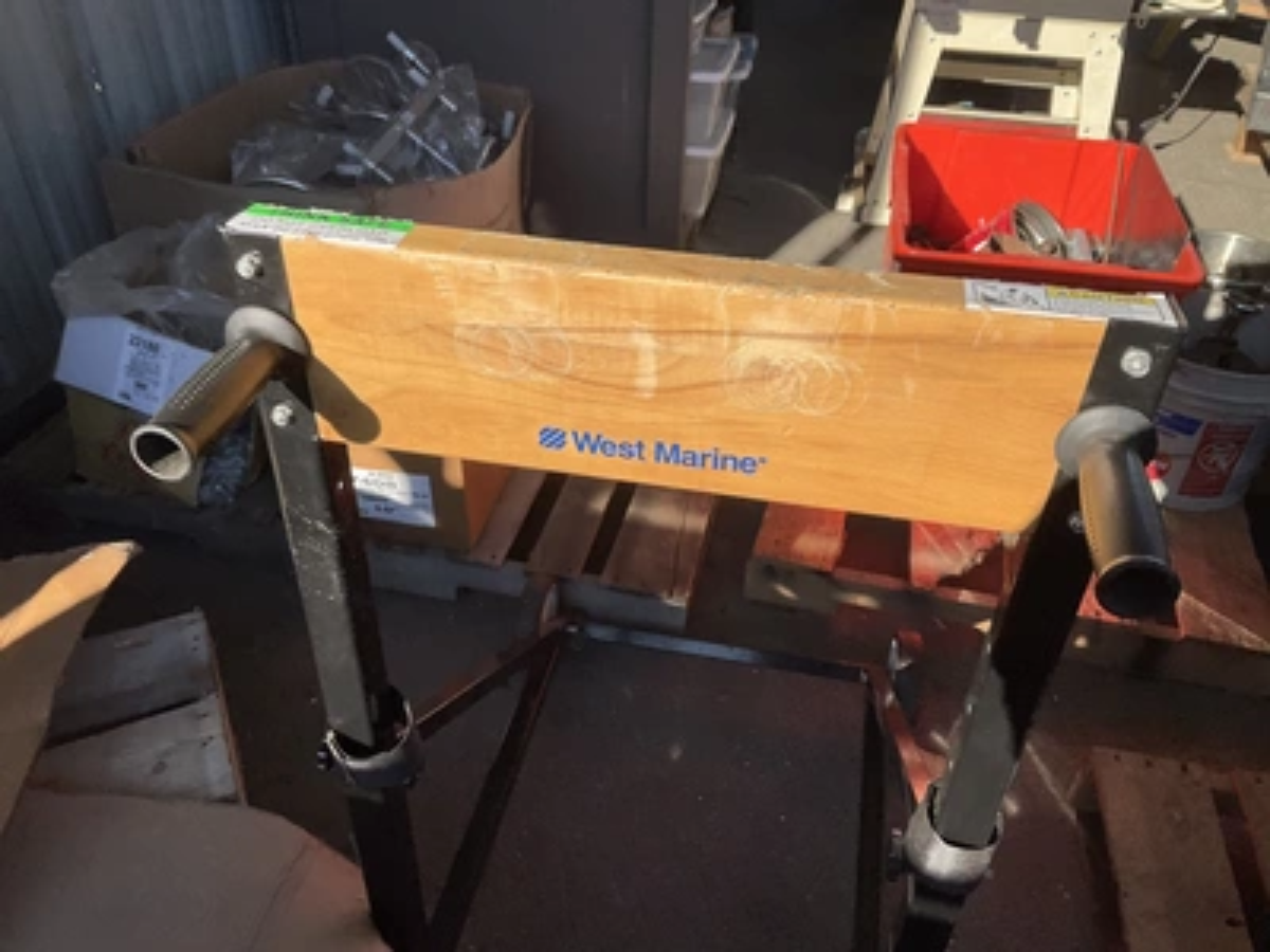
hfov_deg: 61.7
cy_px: 476
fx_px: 1064
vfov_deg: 48.2
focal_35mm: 29
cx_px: 635
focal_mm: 3
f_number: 1.8
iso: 25
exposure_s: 1/1168
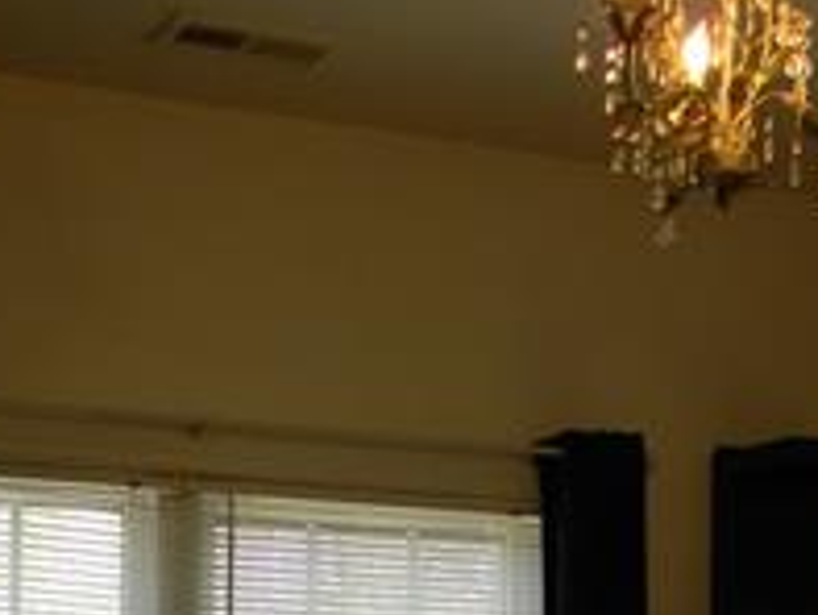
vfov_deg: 15.5
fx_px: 2152
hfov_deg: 21.5
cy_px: 785
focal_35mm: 91
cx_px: 407
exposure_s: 1/35.4
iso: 80
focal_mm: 5
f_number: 3.5
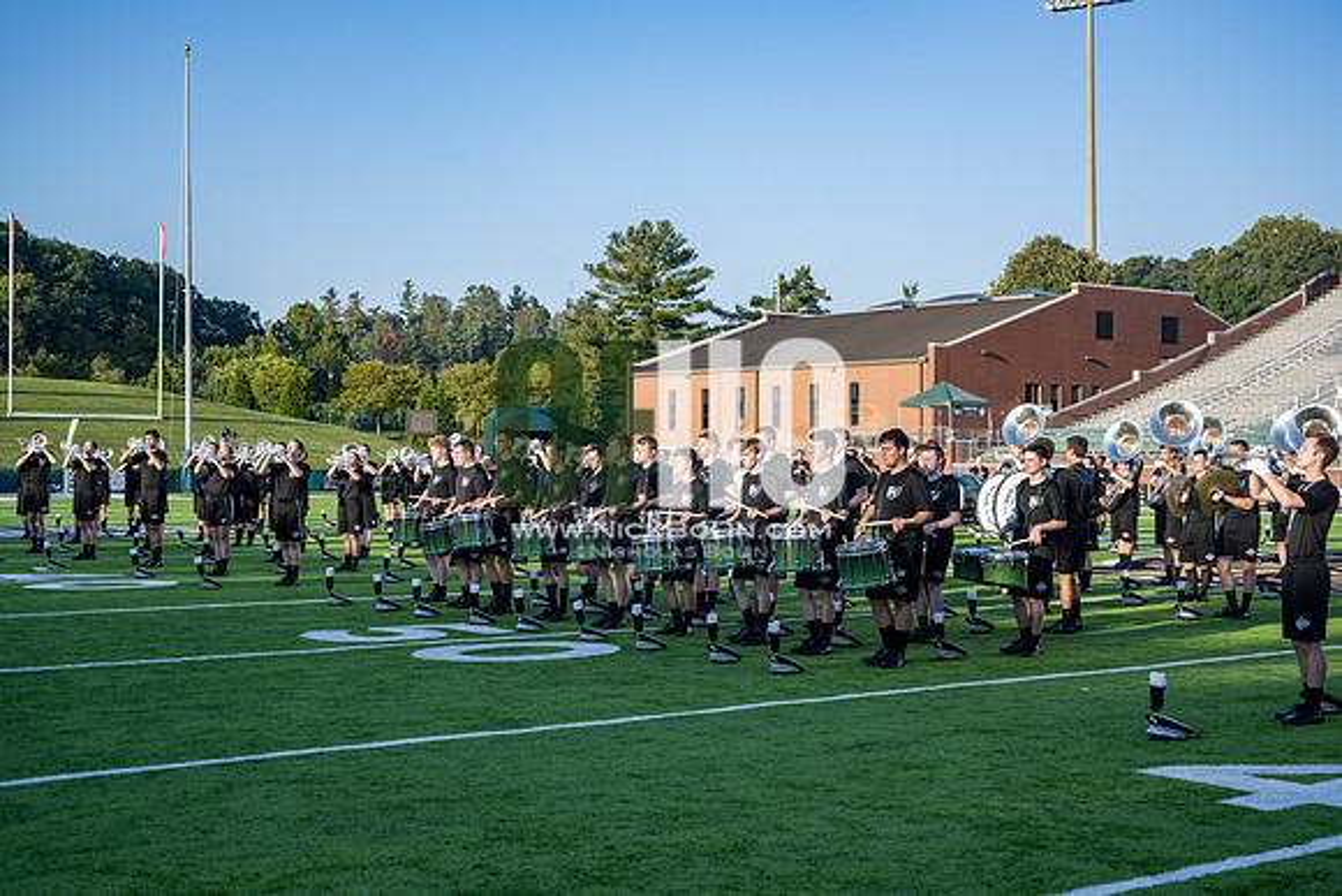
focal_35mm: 47
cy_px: 448
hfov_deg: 41.9
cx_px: 671
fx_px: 1752
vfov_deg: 28.7
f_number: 4
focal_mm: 47
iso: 320
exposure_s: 1/1250
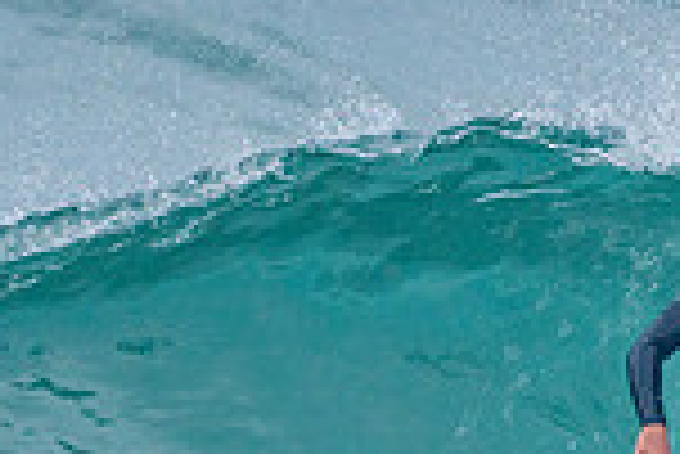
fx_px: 44563
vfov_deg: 0.6
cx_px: 791
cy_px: 495
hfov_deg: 0.9
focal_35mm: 2357
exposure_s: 1/2000
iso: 500
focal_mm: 500
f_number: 5.6
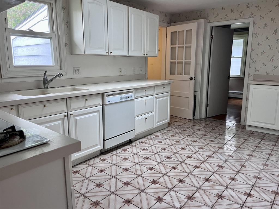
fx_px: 210
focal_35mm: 26
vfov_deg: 53.1
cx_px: 140
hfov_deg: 67.3
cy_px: 104
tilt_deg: -11.0
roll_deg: -0.4
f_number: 1.6
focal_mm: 5.1
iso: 125
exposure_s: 1/94
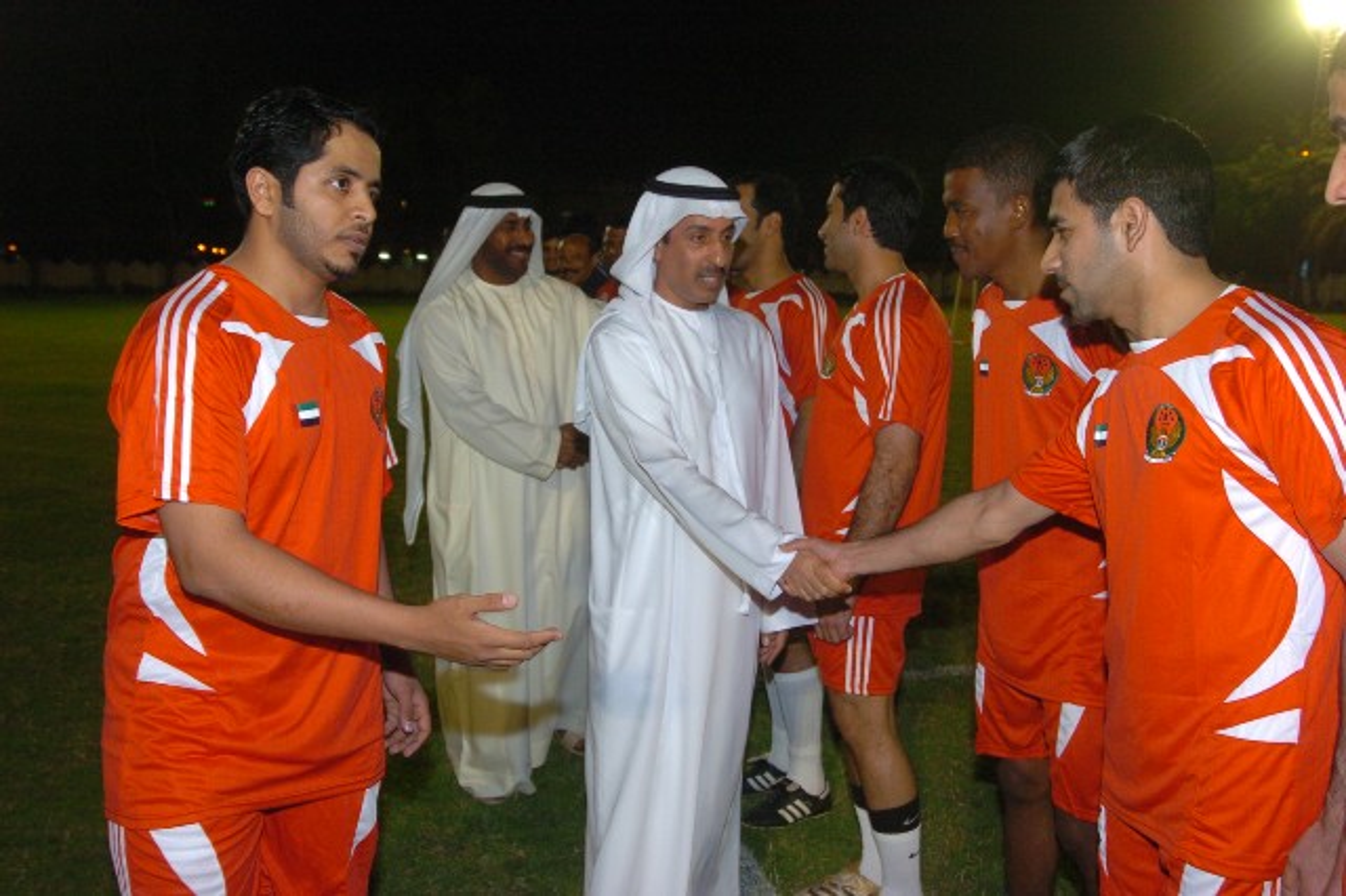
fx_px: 1233
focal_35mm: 33
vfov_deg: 39.9
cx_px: 673
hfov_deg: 57.2
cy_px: 448
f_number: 5
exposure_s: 1/60
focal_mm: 22
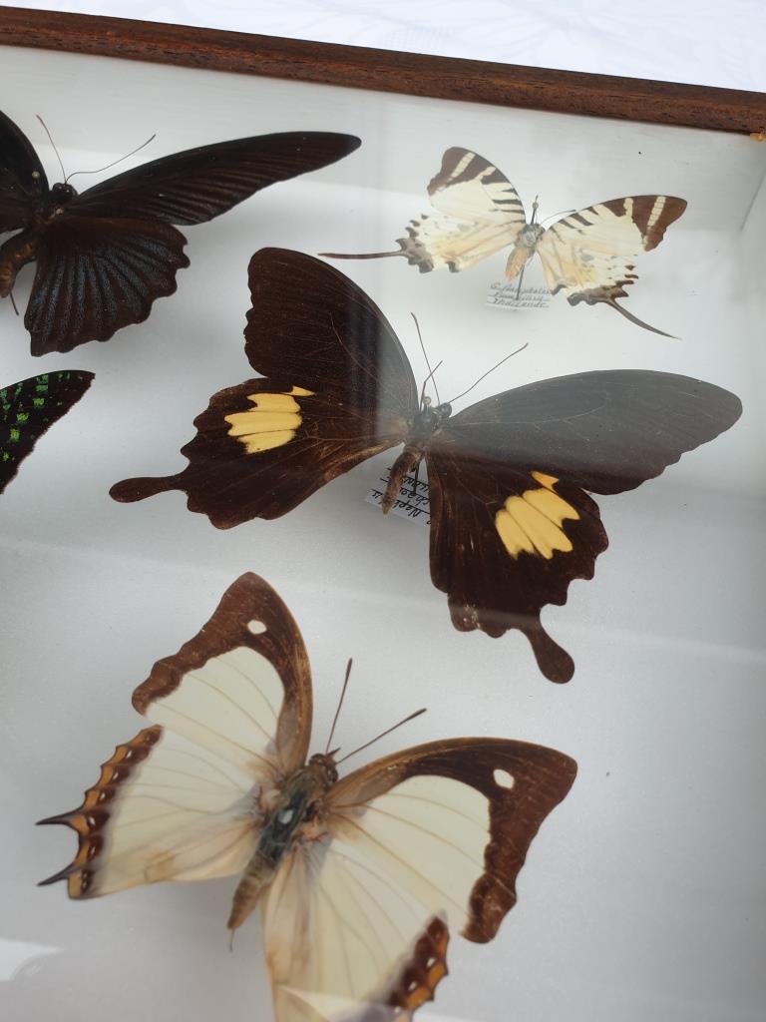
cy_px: 511
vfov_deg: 67.3
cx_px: 383
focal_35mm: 26
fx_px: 767
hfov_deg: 53.1
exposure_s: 1/295
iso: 50
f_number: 2.4
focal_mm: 4.3
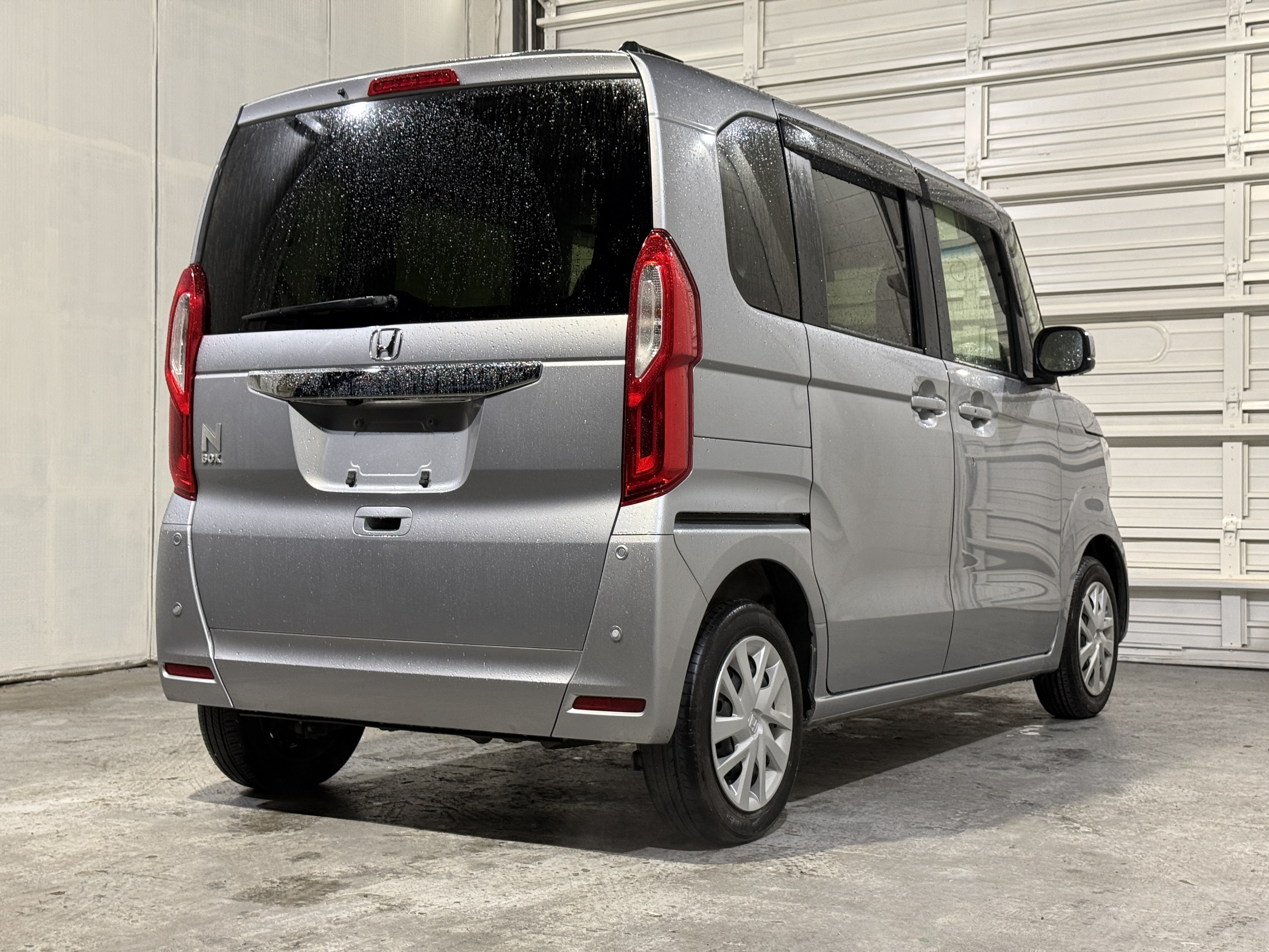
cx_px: 634
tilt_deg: +0.2
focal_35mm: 48
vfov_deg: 30.3
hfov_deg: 39.7
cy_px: 476
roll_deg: -0.2
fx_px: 1760
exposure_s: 1/60
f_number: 1.78
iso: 160
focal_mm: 6.76
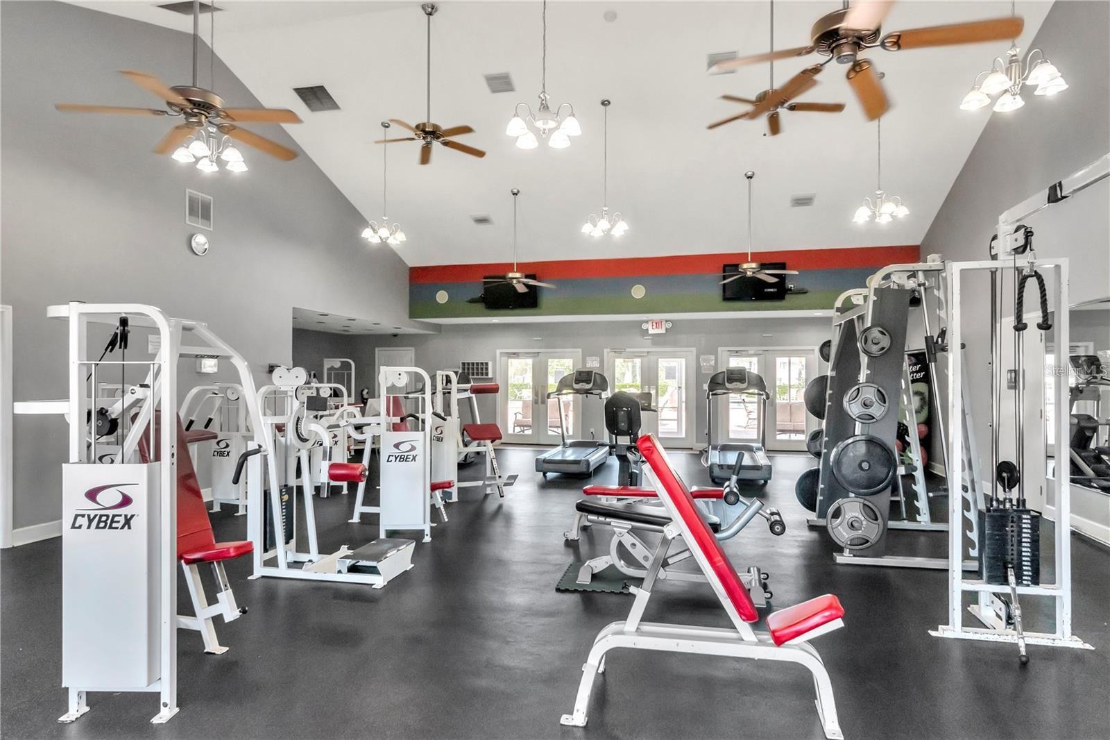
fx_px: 647
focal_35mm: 21
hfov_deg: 81.2
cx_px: 555
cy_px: 370
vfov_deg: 59.5
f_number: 8
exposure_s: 1/80
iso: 500
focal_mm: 14
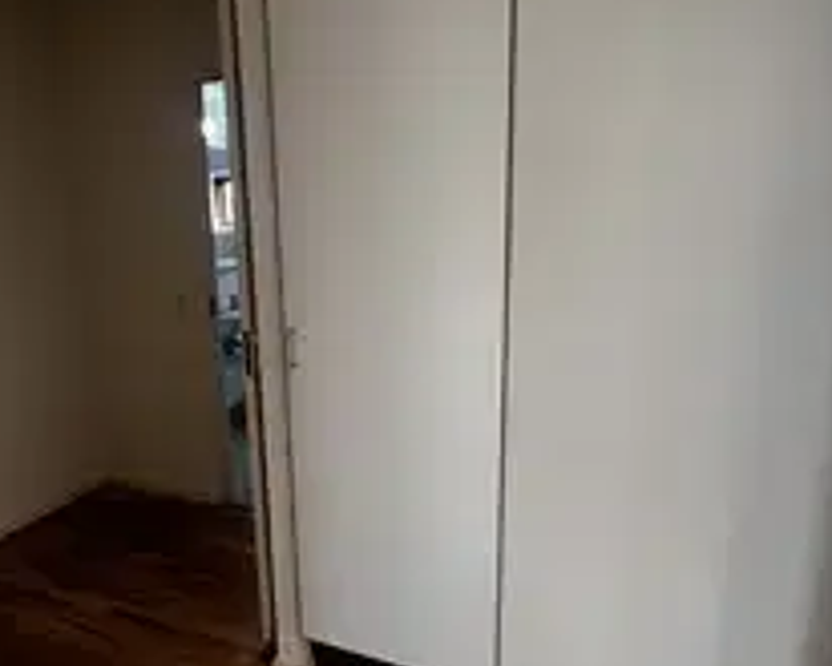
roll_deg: +2.0
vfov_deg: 60.8
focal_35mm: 23
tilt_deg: -11.4
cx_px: 333
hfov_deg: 71.8
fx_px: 567
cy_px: 359
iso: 100
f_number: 1.8
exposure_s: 1/99
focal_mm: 1.57
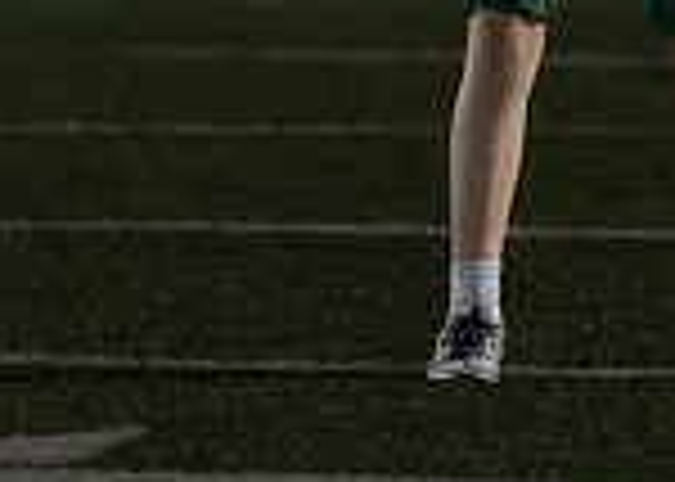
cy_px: -284
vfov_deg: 1.5
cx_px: 406
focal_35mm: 960
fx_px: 18395
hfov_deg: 2.1
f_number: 2.8
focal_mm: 200
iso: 1600
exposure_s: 1/1000
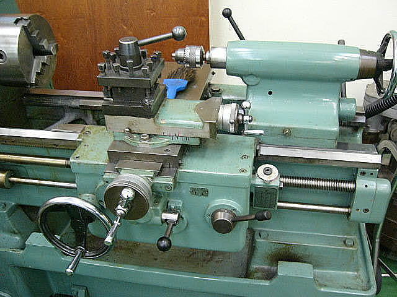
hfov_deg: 52.6
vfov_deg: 40.7
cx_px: 198
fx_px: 401
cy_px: 148
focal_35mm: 35
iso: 200
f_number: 2.8
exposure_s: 1/13
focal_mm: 5.8
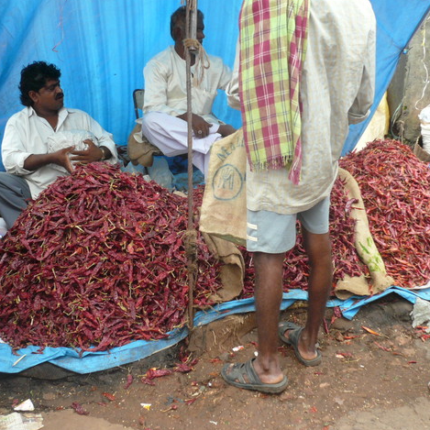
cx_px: 232
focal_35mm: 47
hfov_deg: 36.0
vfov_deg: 36.1
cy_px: 214
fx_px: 661
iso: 100
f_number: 3.2
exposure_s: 1/125
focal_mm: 6.4
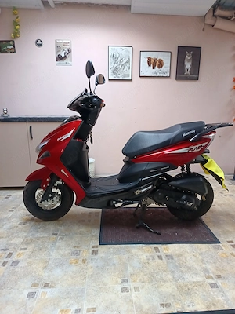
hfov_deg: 56.8
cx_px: 118
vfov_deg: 71.6
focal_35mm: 24
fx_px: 217
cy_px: 157
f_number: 1.75
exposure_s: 1/25
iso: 1851
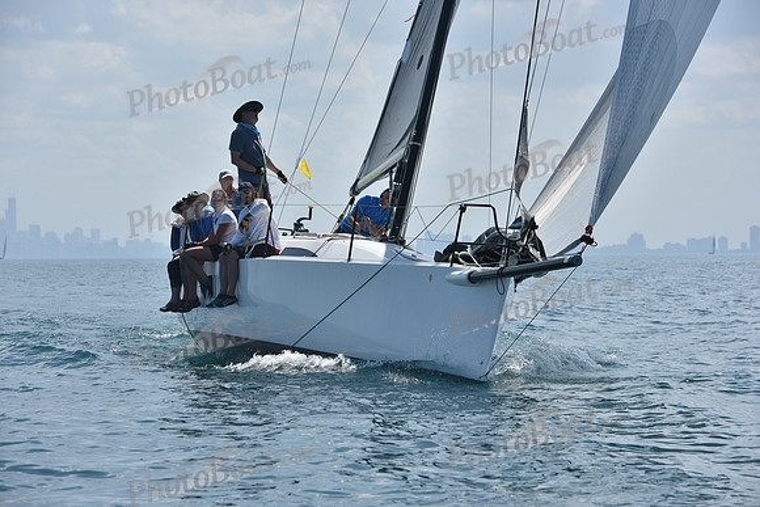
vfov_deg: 9.8
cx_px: 380
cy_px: 254
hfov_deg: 14.7
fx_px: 2956
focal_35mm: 140
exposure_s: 1/1250
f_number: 9
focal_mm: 140
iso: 250
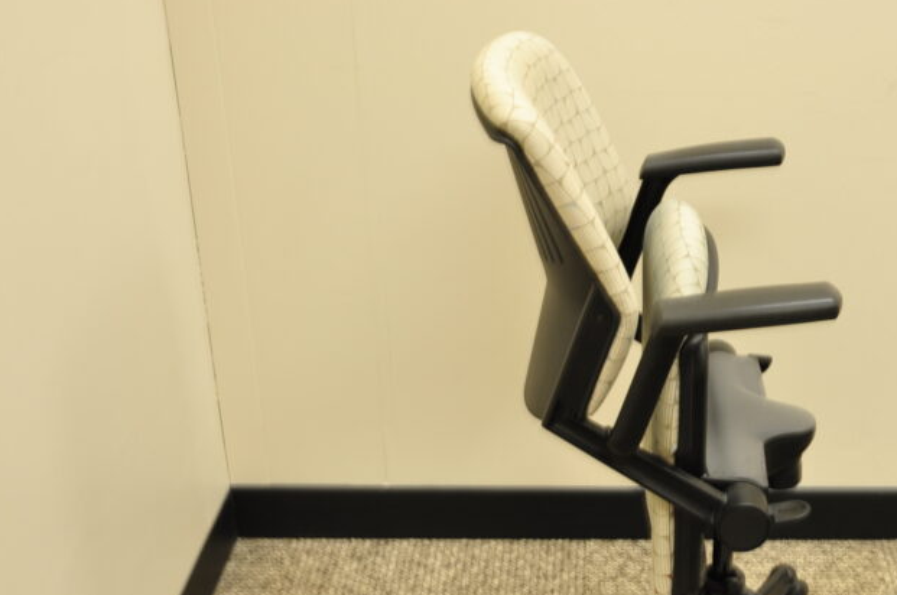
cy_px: 449
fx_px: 1538
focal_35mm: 62
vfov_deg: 21.7
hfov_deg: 31.9
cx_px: 676
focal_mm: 25
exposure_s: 1/6
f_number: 5.6
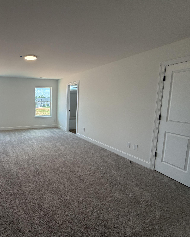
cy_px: 116
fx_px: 134
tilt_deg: -4.5
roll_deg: -1.0
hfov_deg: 65.1
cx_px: 40
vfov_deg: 83.3
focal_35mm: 19
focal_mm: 2.22
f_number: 2.2
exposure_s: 1/121
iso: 80
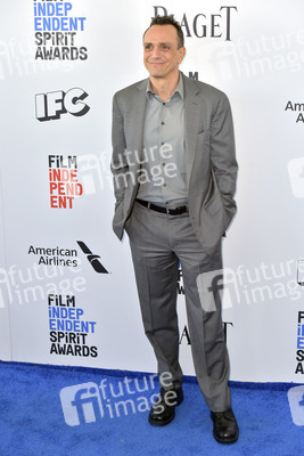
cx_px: 152
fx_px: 886
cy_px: 228
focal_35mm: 70
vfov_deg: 28.8
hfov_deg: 19.5
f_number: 6.3
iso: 500
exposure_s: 1/320
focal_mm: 70
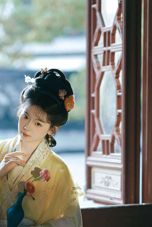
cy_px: 186
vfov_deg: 10.0
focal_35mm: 206
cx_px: 19
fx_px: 1305
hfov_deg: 6.7
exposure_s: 1/250
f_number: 1.6
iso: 125
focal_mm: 85
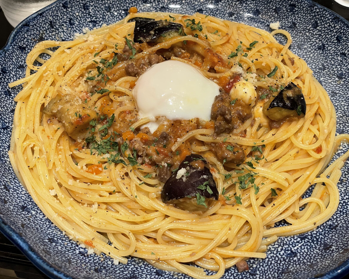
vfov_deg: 27.6
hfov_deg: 34.1
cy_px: 140
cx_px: 184
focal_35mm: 55
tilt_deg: -52.3
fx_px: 568
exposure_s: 1/100
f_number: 2
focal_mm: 6
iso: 125
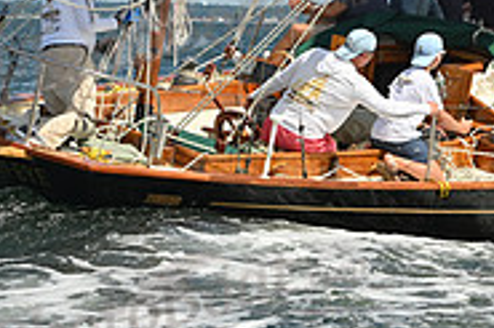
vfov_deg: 6.2
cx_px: 507
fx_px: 3016
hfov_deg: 9.3
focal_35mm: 220
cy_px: -143
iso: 250
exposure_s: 1/1250
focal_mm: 70
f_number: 9
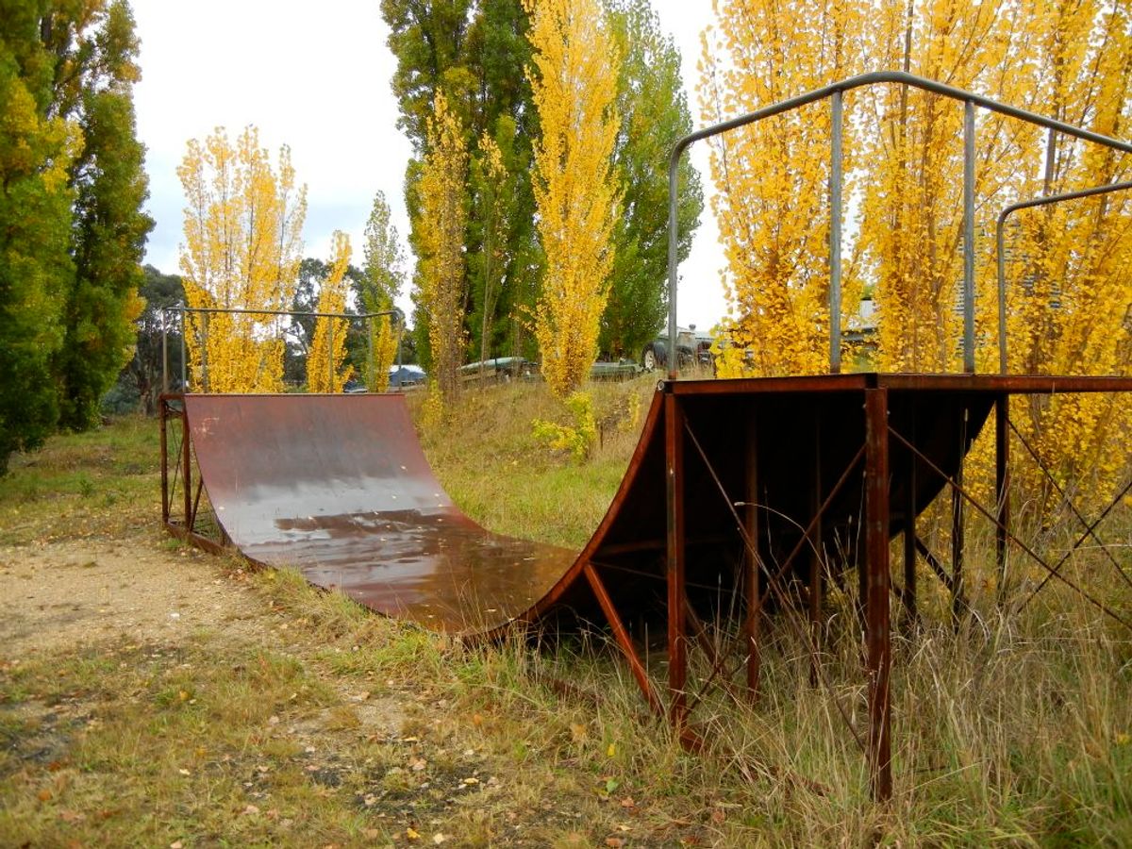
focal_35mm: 30
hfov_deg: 60.0
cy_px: 424
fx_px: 981
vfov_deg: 46.8
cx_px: 566
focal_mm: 5.4
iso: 160
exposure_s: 1/290
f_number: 3.5
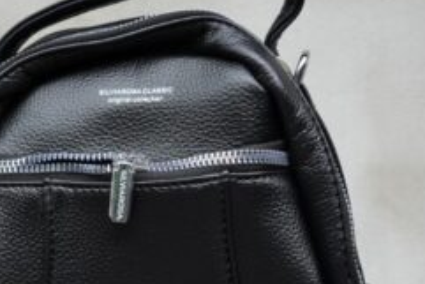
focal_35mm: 87
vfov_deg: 15.6
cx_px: 134
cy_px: 243
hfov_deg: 23.2
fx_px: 1028
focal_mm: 35
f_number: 8
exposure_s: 1/250
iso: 800
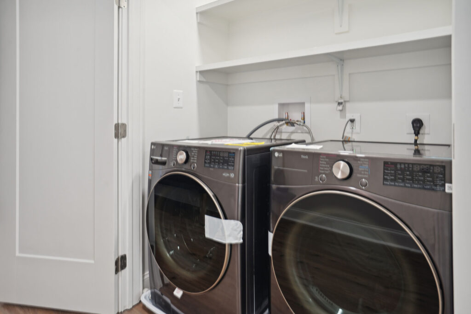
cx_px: 236
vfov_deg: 61.9
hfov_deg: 84.0
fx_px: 262
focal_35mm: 20
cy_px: 157
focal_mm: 20
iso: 200
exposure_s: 1/6
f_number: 8
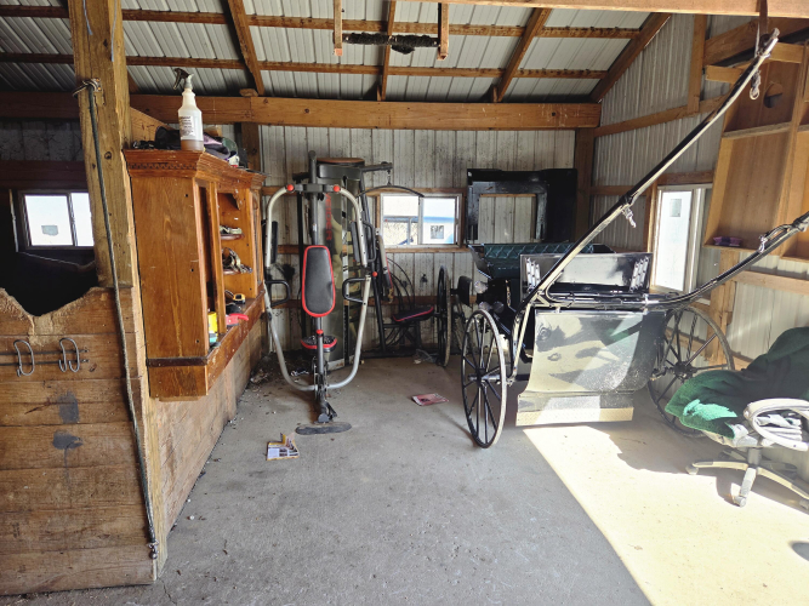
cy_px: 303
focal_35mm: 23
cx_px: 404
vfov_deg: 58.9
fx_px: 537
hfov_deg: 73.9
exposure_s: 1/180
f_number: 1.8
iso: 32
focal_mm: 5.4
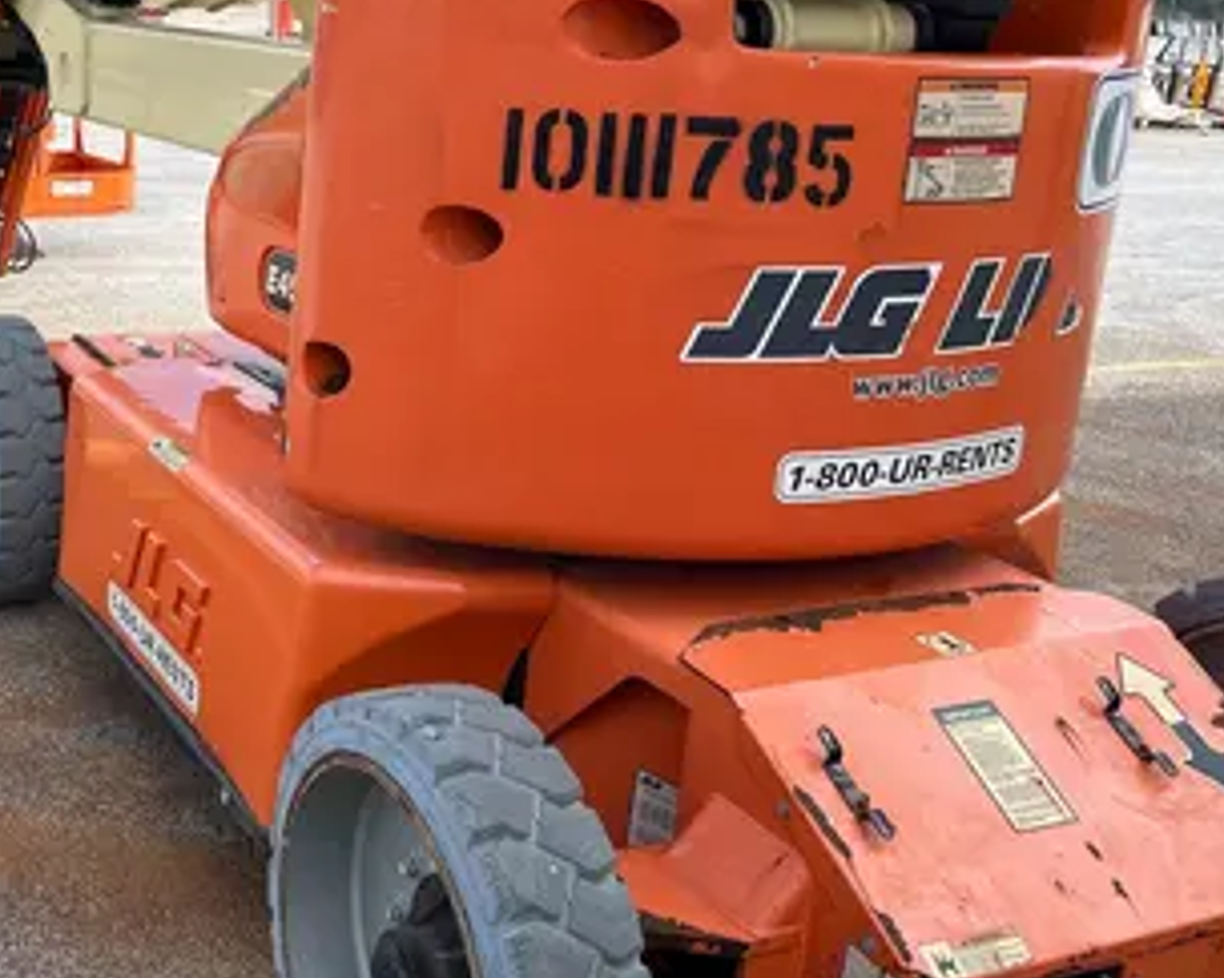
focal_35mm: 46
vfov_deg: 32.7
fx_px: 1666
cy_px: 400
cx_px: 189
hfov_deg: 38.3
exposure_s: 1/1751
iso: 50
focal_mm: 5.7
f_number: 1.5
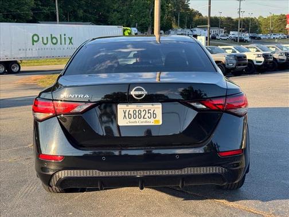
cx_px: 144
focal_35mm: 48
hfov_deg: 39.7
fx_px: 401
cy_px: 108
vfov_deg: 30.3
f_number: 1.78
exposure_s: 1/802
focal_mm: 6.76
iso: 64
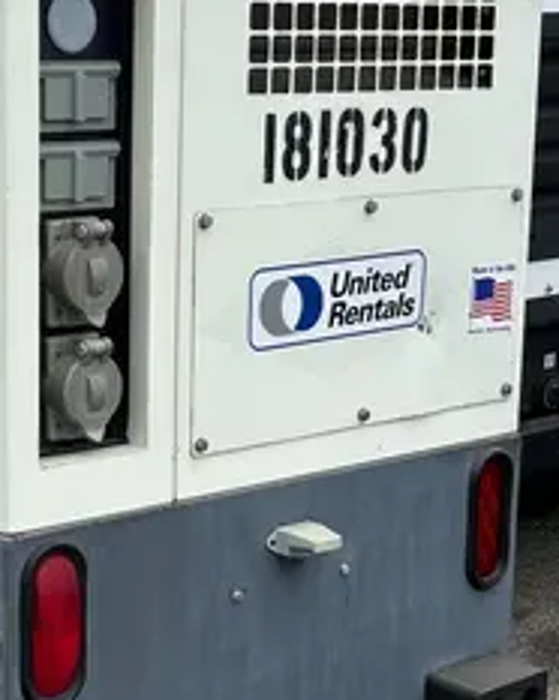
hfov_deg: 18.6
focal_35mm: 80
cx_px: -12
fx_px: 1657
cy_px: 422
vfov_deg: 23.8
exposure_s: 1/1047
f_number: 1.6
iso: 50
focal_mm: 5.96
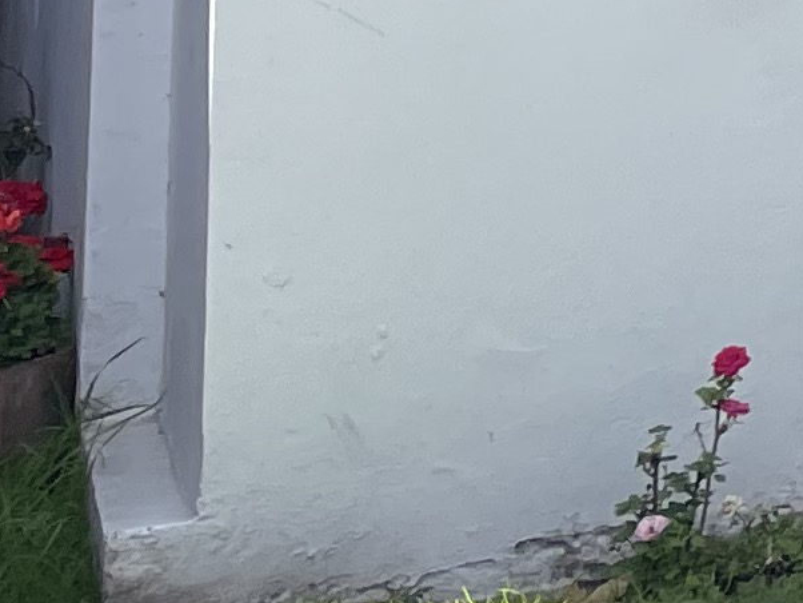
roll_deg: -0.2
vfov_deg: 8.2
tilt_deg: +5.2
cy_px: -558
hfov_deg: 8.7
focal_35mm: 174
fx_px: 4038
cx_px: 2642
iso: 32
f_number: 1.6
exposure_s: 1/1575
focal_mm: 4.2
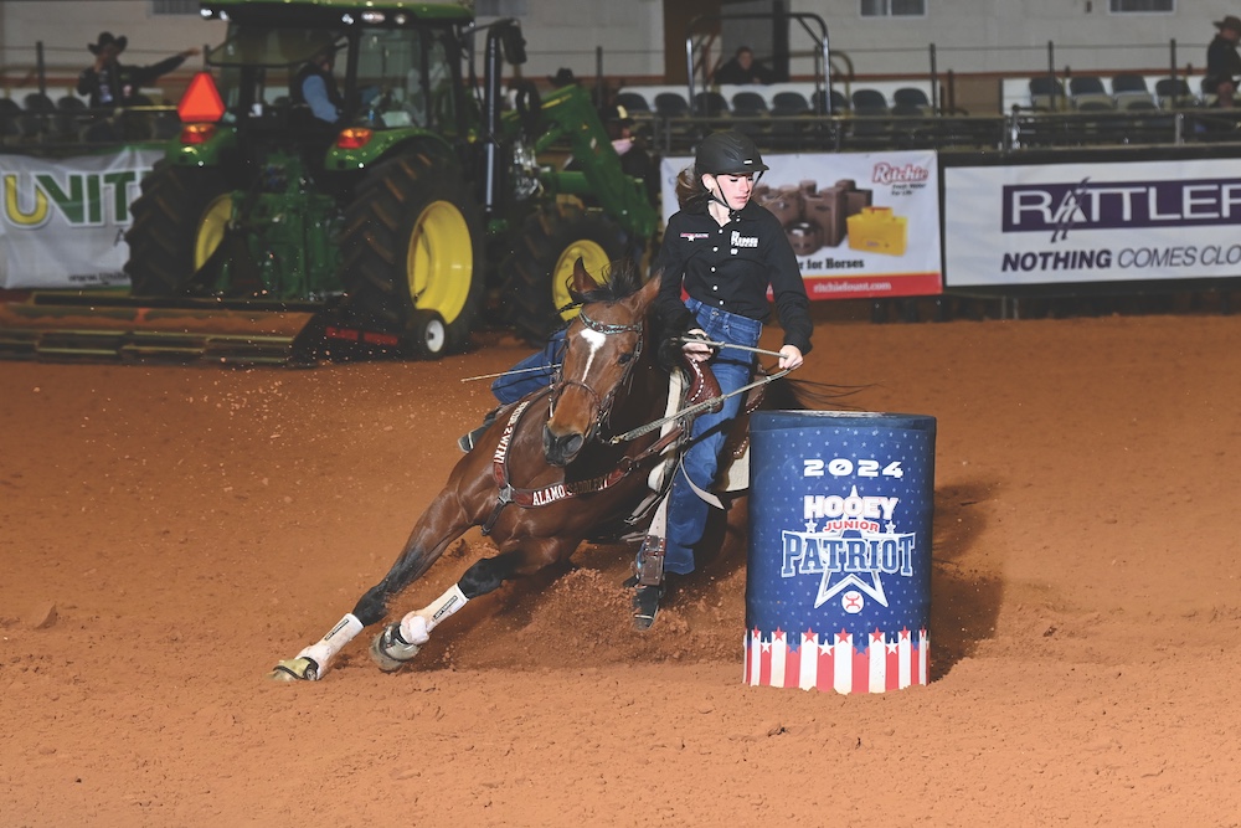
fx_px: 6723
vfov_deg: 7.0
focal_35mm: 195
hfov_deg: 10.5
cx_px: 620
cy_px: 414
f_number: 5.6
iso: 2000
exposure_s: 1/320
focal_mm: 130
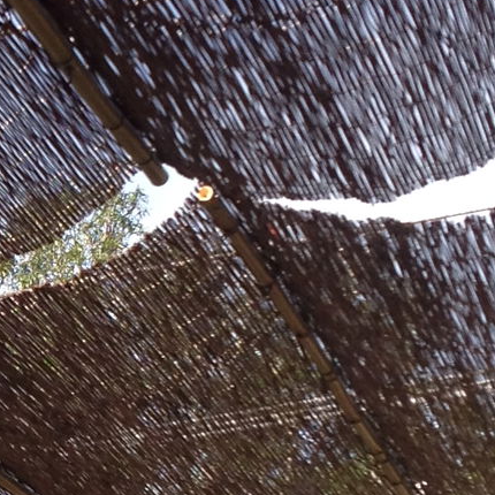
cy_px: 489
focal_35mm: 184
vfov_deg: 9.4
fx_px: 2977
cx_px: -325
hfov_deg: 9.2
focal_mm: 4.28
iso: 50
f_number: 2.4
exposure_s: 1/577
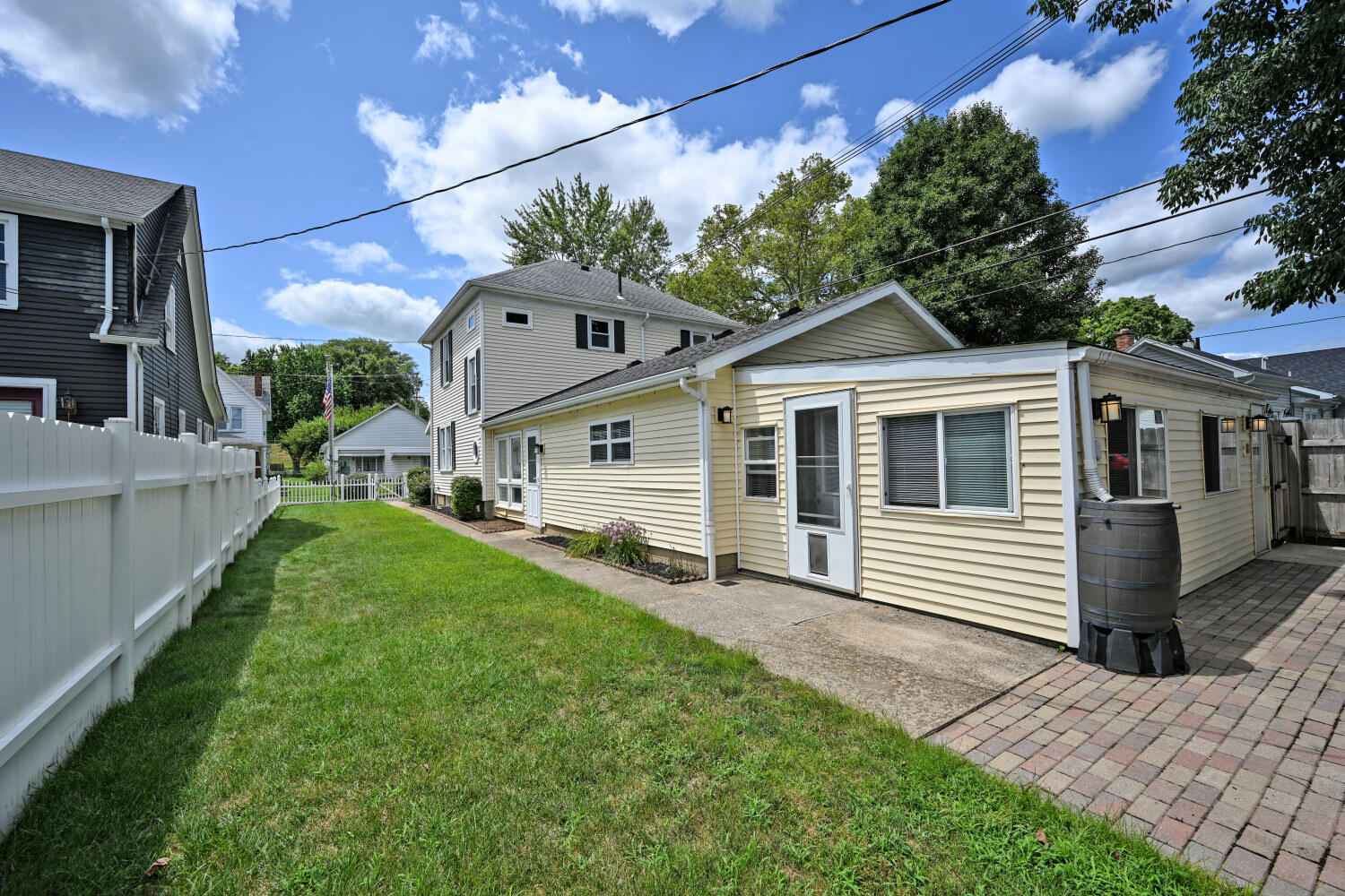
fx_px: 523
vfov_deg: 81.2
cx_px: 672
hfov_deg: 104.3
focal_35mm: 14
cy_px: 448
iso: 100
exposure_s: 1/400
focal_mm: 14
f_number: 8
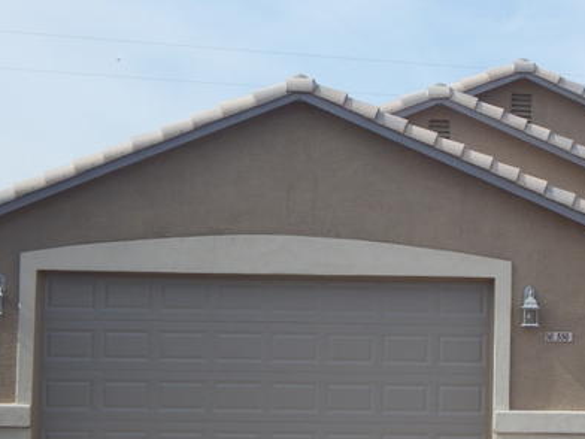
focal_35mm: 98
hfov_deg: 19.7
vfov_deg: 15.1
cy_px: 303
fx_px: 1656
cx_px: 500
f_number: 7.4
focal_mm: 8.6
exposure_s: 1/400
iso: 125
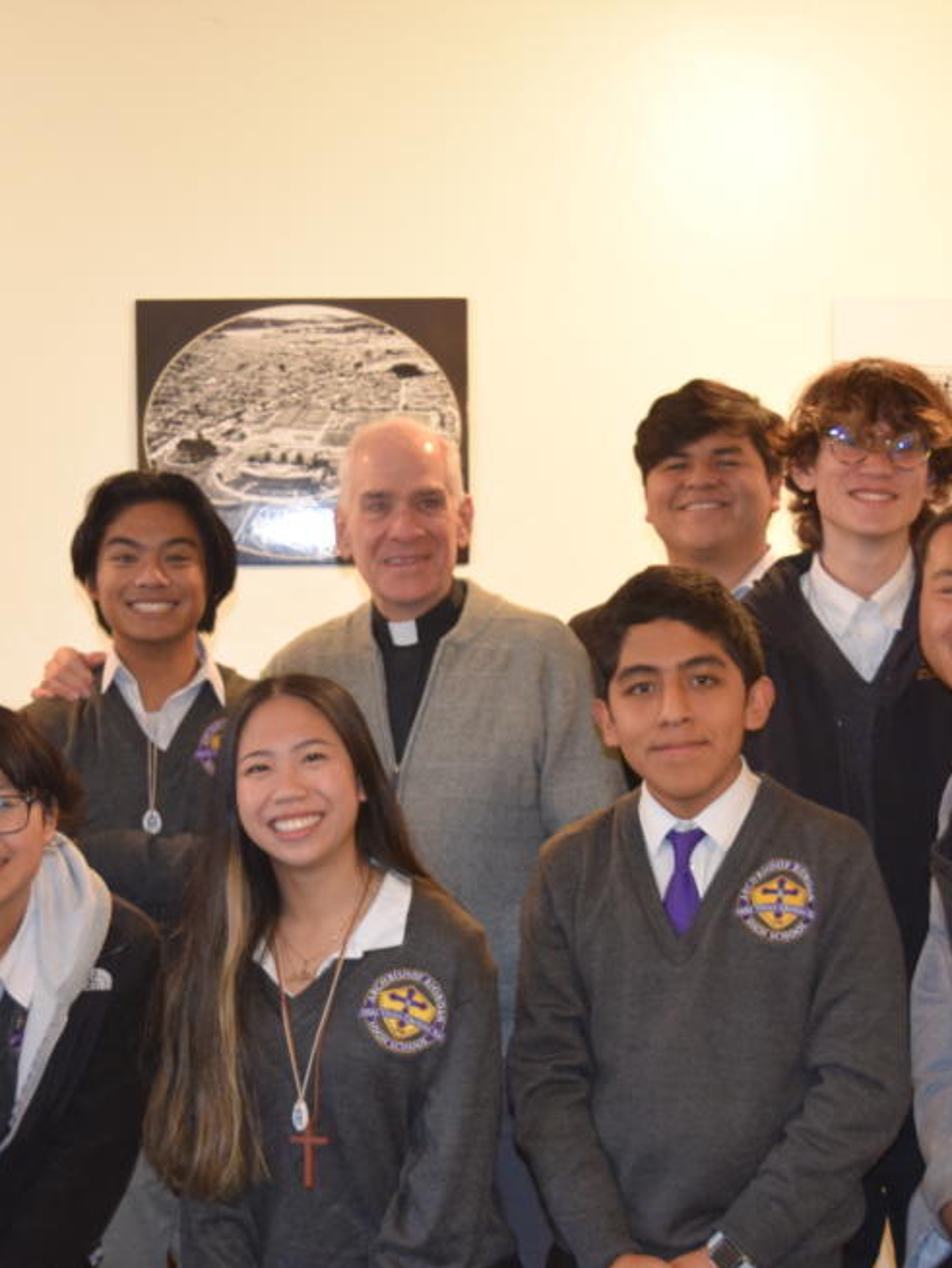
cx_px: 428
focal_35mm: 76
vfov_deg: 25.3
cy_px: 968
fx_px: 2789
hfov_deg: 19.4
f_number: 3.8
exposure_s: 1/60
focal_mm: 23
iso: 1000
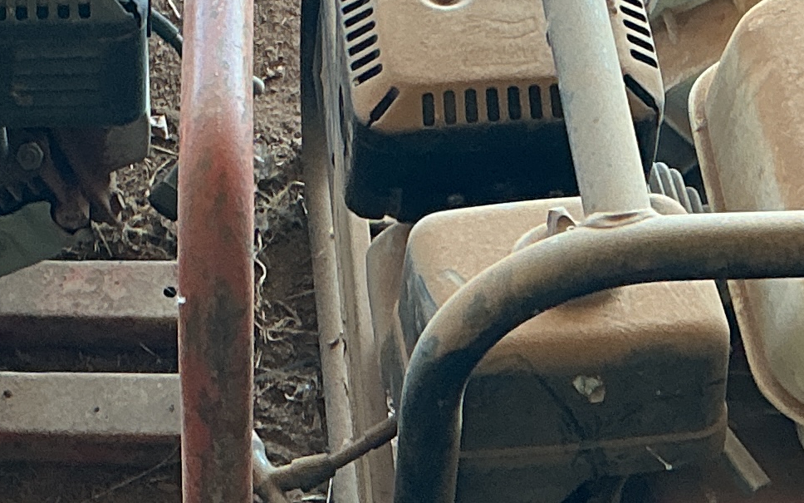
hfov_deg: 16.2
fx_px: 2805
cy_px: 124
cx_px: 134
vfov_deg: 10.2
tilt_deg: -43.5
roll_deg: +0.3
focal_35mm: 128
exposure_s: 1/60
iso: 50
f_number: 1.8
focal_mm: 3
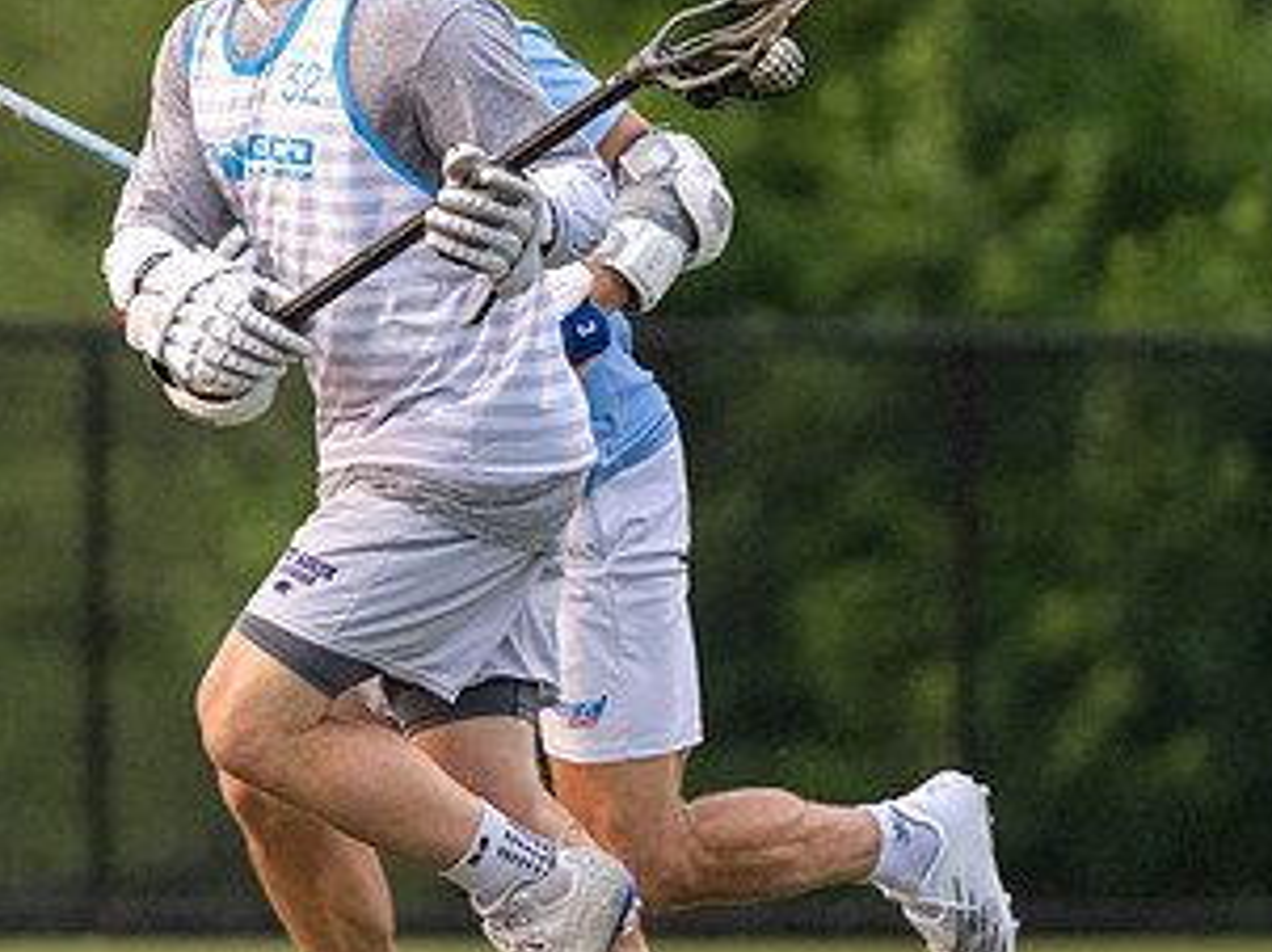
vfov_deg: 1.0
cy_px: 361
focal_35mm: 1443
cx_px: 455
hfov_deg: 1.4
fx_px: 52982
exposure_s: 1/1000
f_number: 5.6
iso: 4000
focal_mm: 500
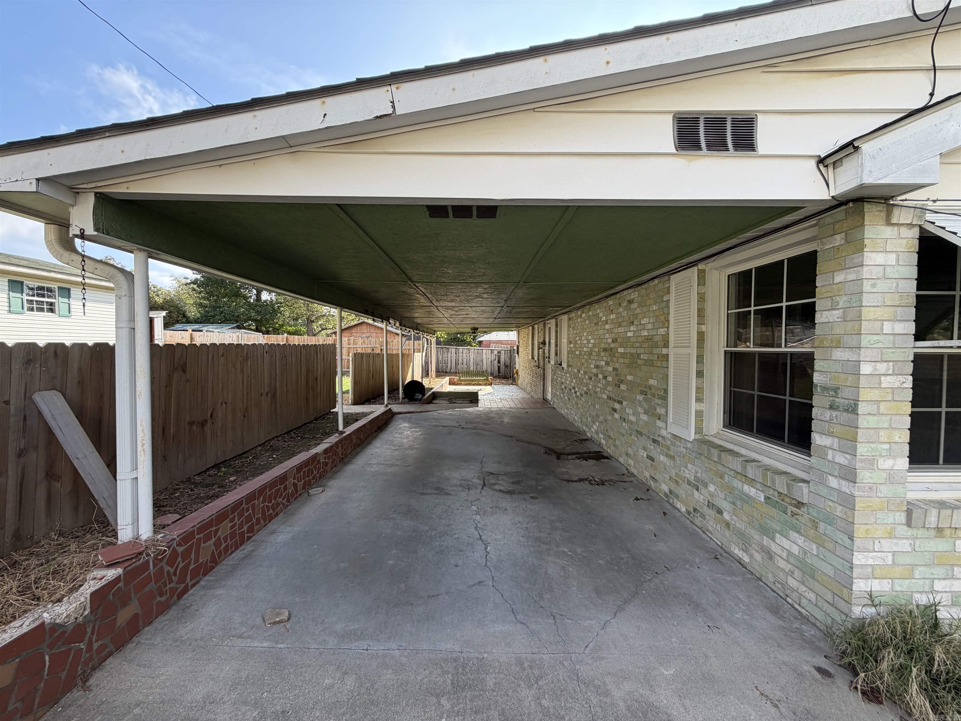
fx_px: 389
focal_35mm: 14
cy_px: 360
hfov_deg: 102.1
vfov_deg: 85.7
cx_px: 480
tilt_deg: -1.2
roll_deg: +0.4
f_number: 2.2
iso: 40
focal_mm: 2.22
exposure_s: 1/241
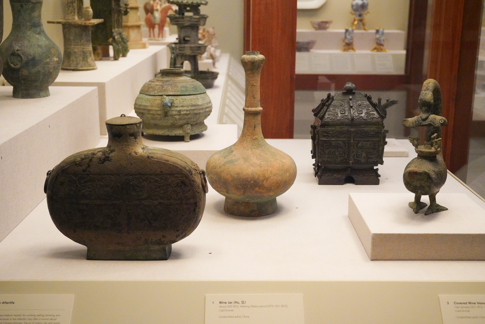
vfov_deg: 28.7
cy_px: 162
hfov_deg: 41.9
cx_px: 242
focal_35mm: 47
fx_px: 633
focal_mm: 47
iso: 12800
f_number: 6.3
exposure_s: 1/100
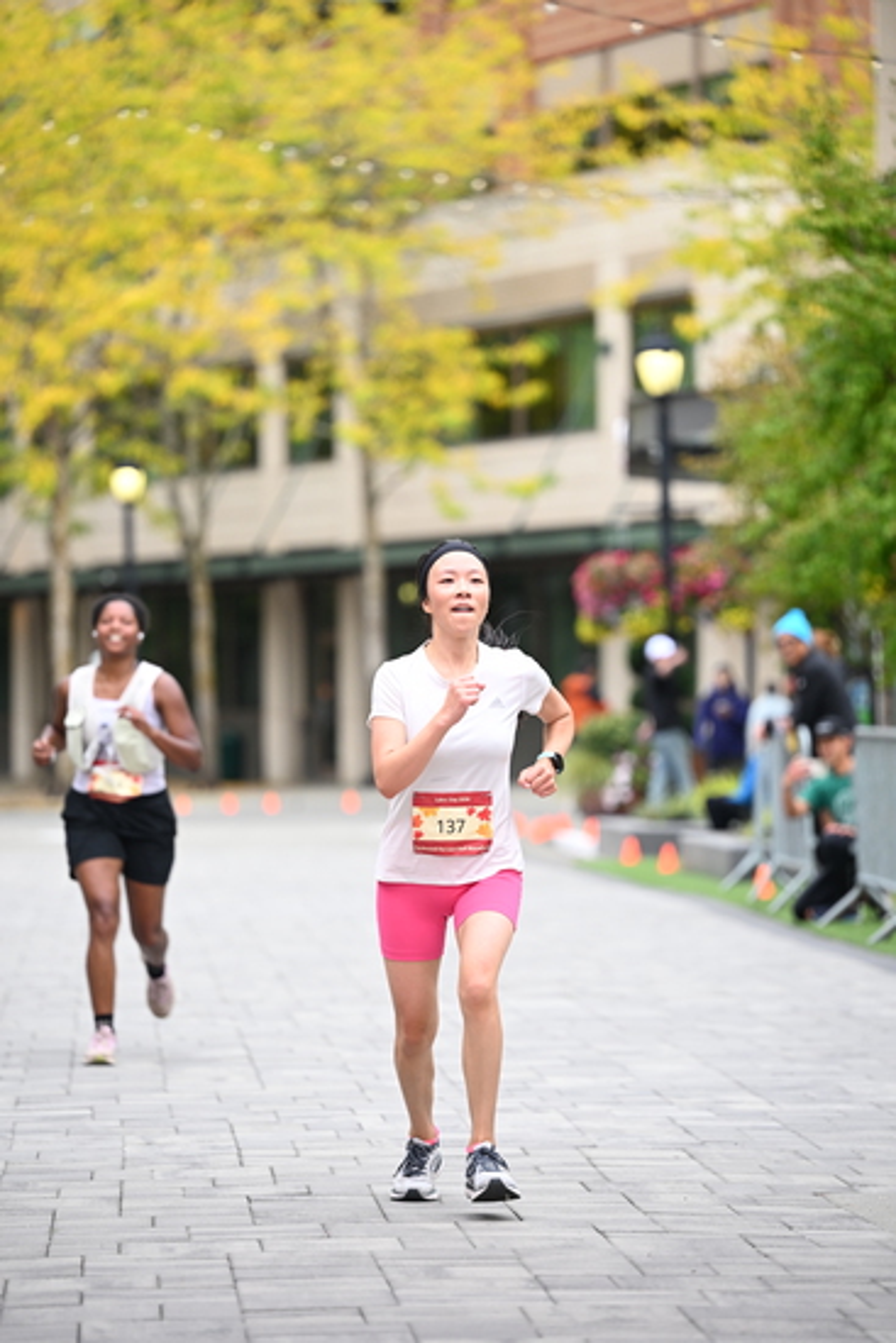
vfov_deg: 13.7
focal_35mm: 150
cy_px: 672
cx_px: 448
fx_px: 5596
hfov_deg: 9.2
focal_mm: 150
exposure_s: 1/1600
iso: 640
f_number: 2.8
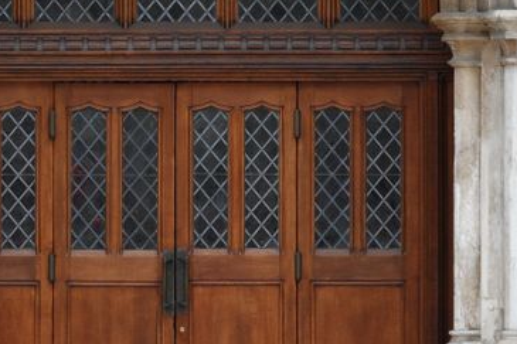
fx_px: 5785
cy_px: -25
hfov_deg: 5.1
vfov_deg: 3.4
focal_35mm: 403
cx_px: 200
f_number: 4.5
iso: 250
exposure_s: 1/125
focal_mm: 41.93
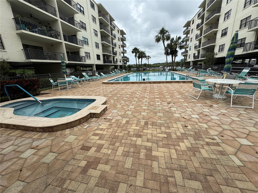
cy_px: 96
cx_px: 129
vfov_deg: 85.7
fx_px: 104
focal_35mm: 14
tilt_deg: -16.0
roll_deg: +2.4
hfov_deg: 102.1
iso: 40
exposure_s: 1/779
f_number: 2.2
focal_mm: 2.22
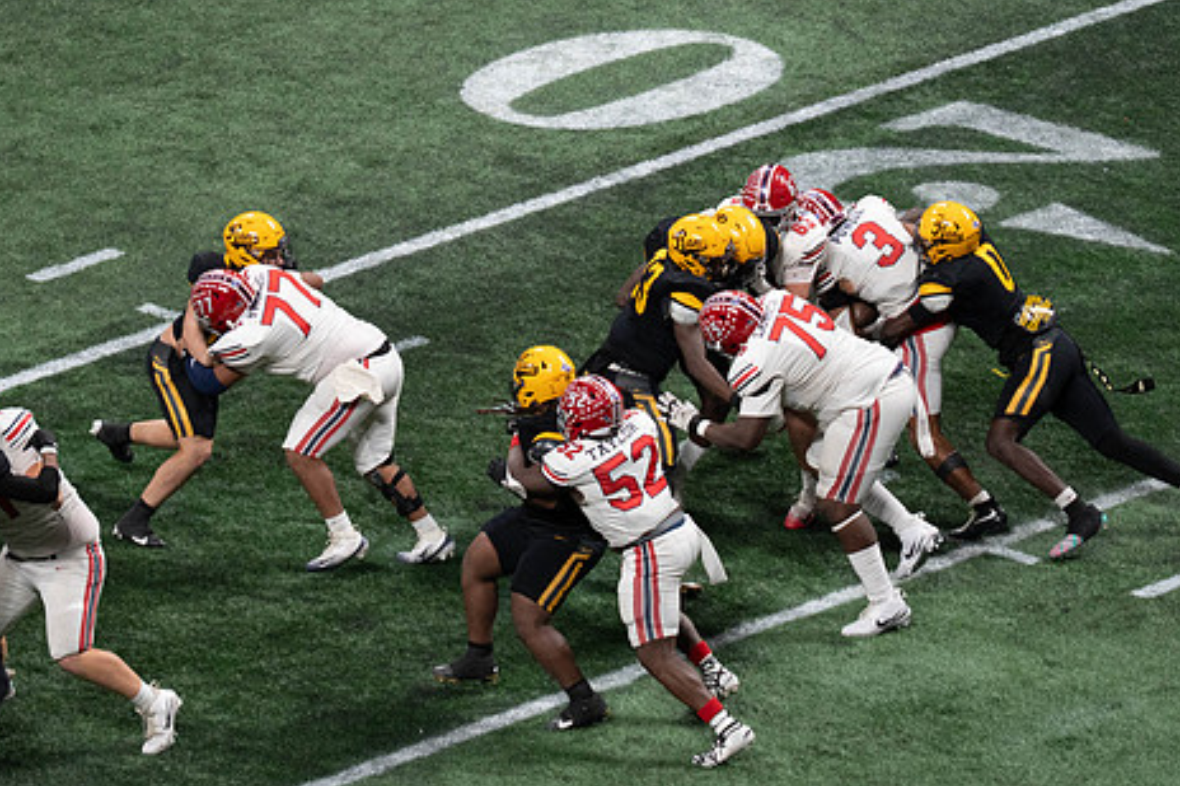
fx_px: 21461
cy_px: 158
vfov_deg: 2.1
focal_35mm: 655
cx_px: 585
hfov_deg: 3.1
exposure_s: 1/1000
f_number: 5.6
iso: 3200
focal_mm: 400
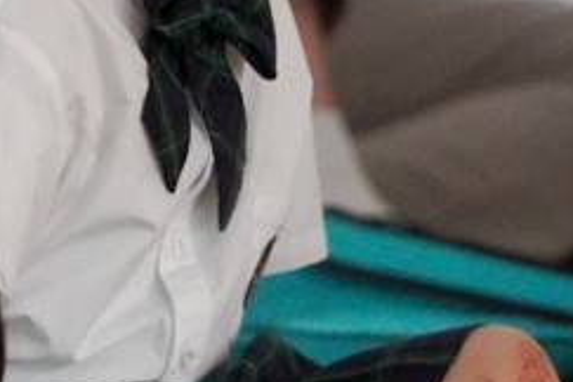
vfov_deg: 1.9
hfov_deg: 2.8
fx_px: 11809
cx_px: -191
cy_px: 83
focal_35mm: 742
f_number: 3.5
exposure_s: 1/250
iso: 12800
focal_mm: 200
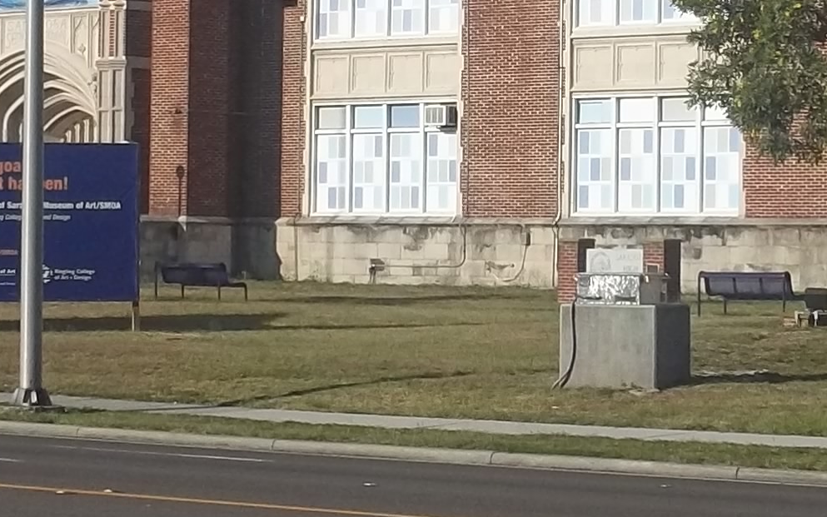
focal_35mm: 151
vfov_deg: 8.6
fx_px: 3404
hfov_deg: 13.8
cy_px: -7
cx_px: 481
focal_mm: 5.9
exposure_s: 1/250
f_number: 8
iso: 64
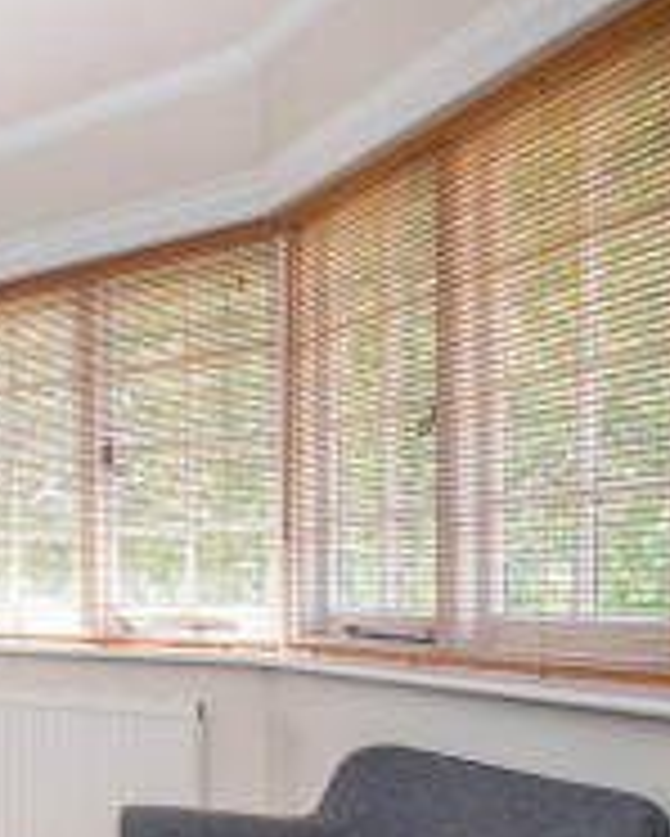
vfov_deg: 48.9
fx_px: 892
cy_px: 596
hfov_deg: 27.9
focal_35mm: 36
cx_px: -333
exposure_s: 1/30
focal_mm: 10
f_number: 6.4
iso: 400
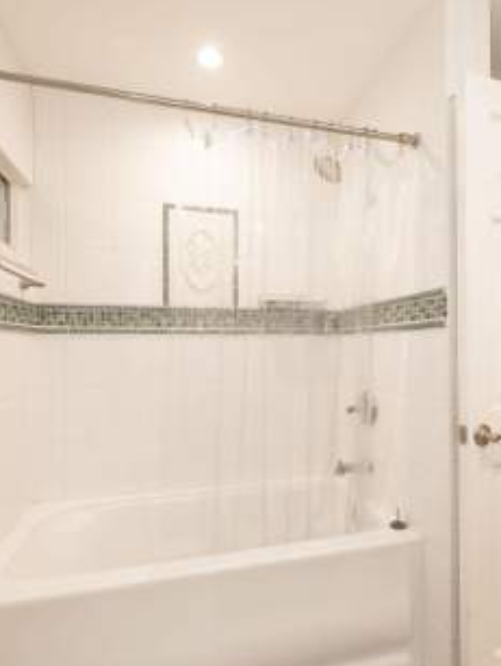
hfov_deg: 63.1
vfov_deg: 78.9
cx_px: 293
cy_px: 340
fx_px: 404
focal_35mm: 21
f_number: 8
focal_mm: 14
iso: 1000
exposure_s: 1/50
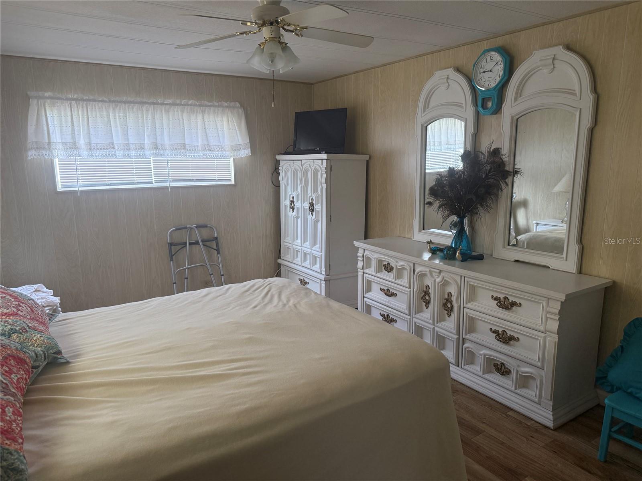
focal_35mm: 24
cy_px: 240
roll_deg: -0.3
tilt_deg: -10.2
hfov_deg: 71.6
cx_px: 321
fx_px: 445
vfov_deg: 56.8
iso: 200
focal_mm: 6.76
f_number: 1.78
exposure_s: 1/73
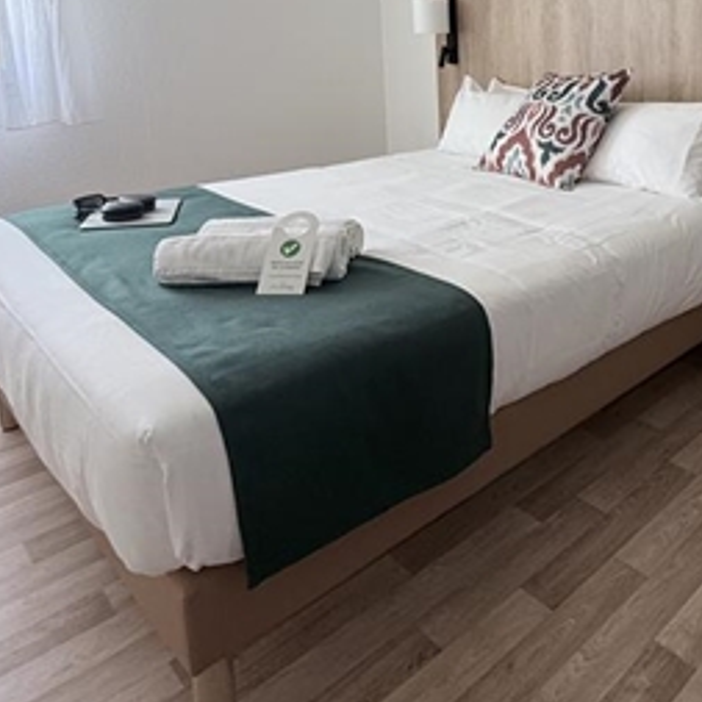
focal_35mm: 31
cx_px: 584
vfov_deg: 49.1
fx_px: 711
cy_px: 126
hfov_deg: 48.8
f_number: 2.2
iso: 160
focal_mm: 2.22
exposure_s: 1/99
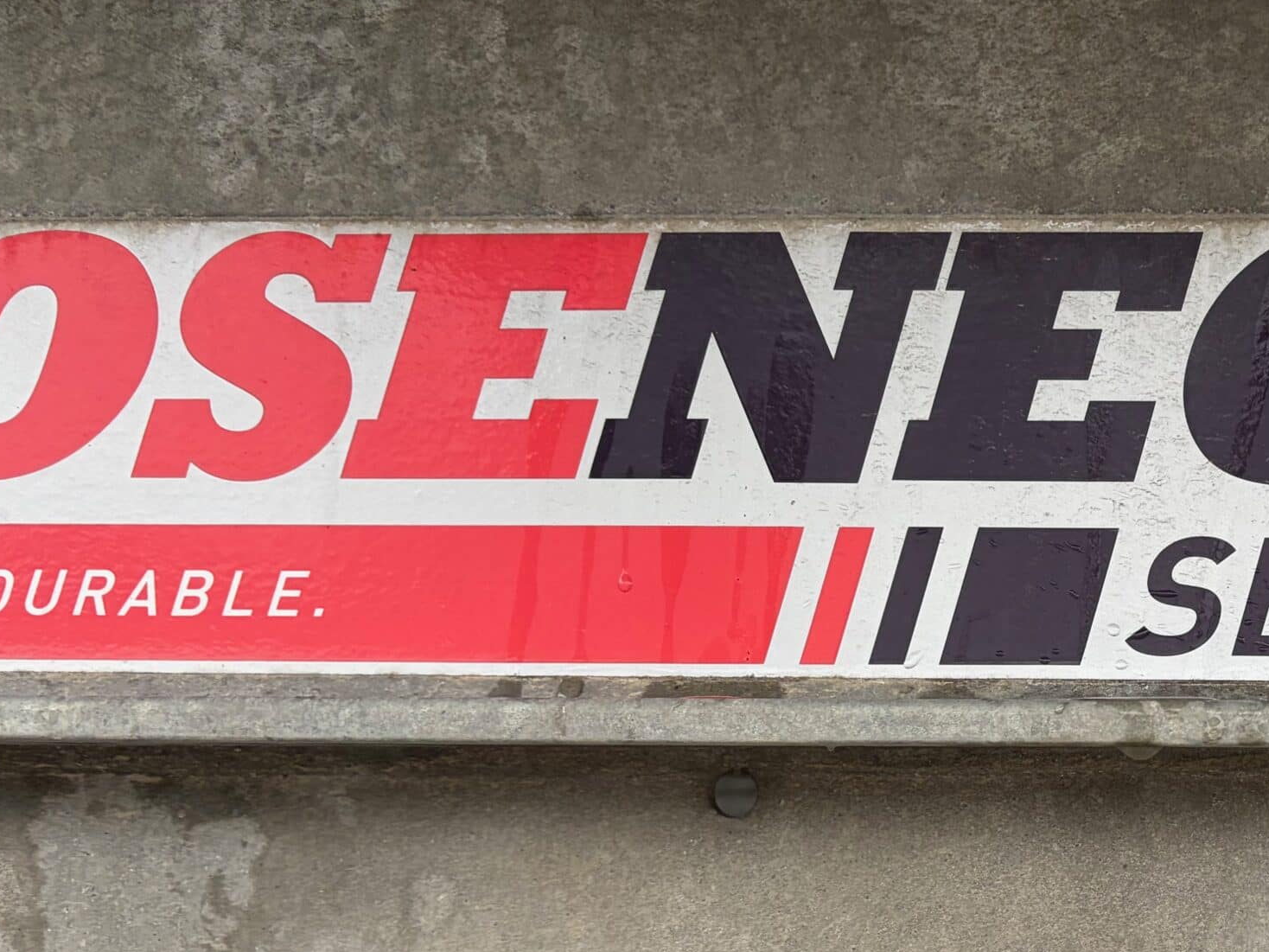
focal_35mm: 51
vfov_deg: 28.3
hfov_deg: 34.6
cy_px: 664
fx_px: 1870
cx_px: 1223
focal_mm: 5.96
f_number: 1.6
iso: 100
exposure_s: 1/121
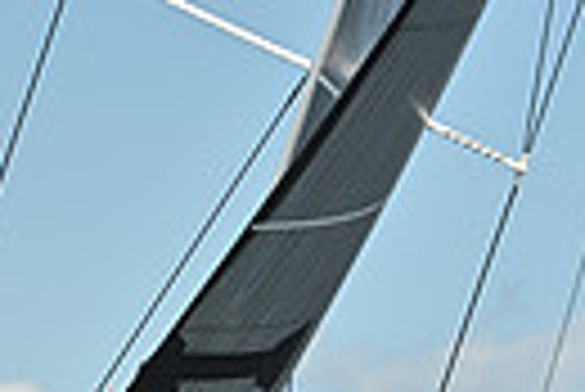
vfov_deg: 2.5
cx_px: 32
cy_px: 728
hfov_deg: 3.7
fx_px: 9094
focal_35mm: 559
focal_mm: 125
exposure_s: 1/1250
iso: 250
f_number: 9
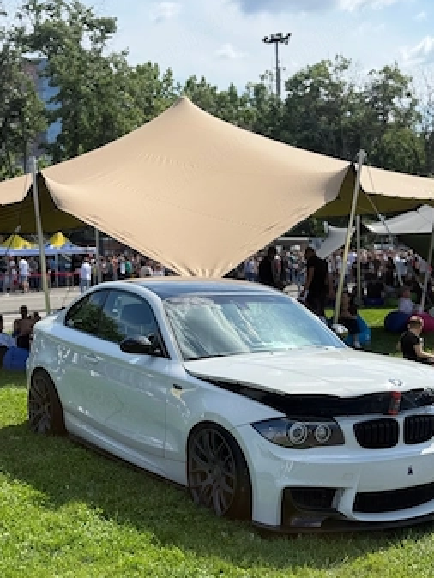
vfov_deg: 33.7
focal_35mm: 57
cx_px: 230
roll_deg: +1.6
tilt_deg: -3.6
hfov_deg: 25.7
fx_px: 952
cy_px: 324
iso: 100
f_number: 1.78
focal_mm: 6.76
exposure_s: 1/2976
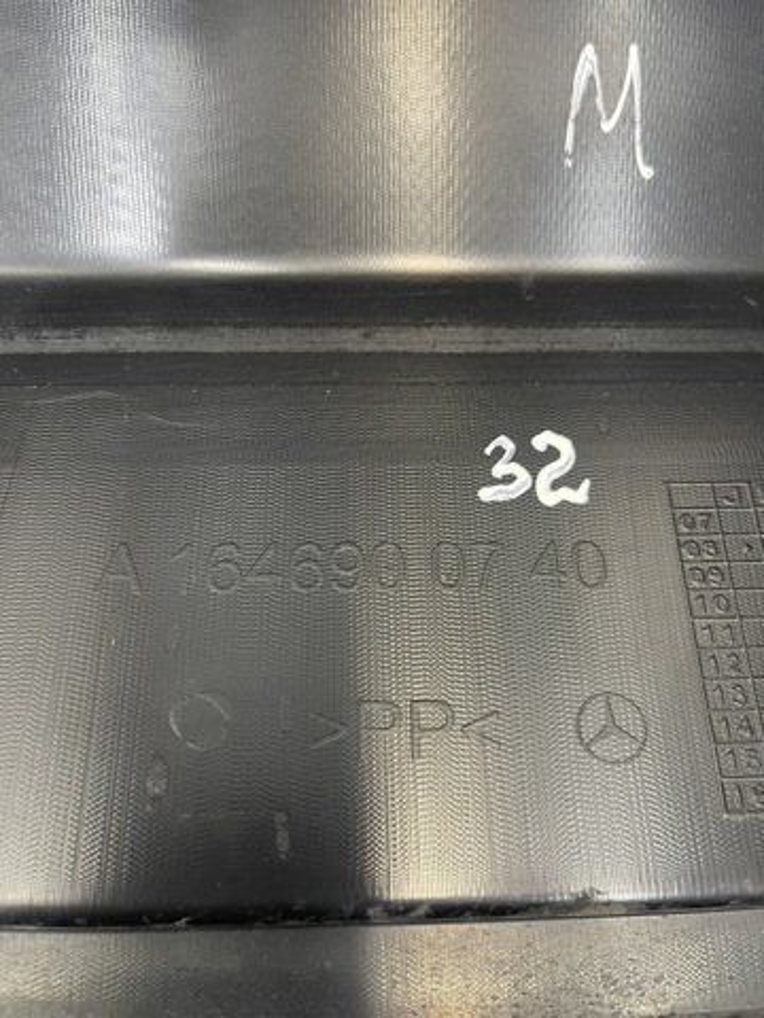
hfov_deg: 54.9
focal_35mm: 25
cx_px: 382
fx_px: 736
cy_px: 509
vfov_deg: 69.4
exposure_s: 1/50
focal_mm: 5.1
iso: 200
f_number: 1.6
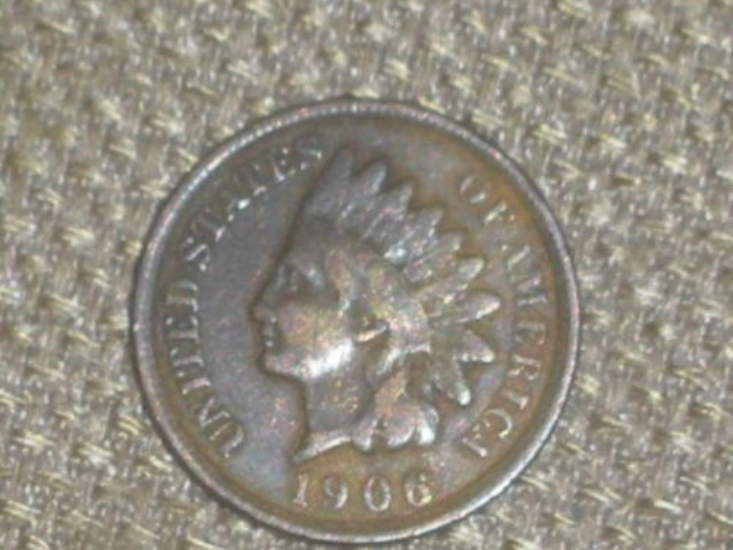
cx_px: 366
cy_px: 275
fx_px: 1355
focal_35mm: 64
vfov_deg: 22.9
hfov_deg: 30.3
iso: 64
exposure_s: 1/125
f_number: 4.6
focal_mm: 11.2
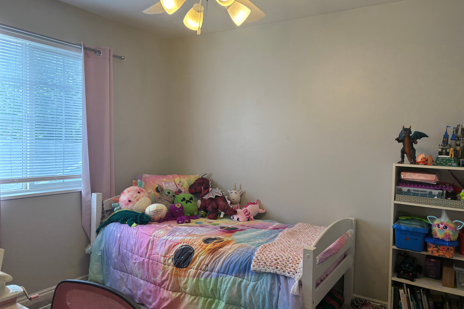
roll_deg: -1.2
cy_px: 154
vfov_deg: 46.4
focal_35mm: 28
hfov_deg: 65.5
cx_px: 228
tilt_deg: -3.5
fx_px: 361
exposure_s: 1/120
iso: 80
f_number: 1.6
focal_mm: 5.96
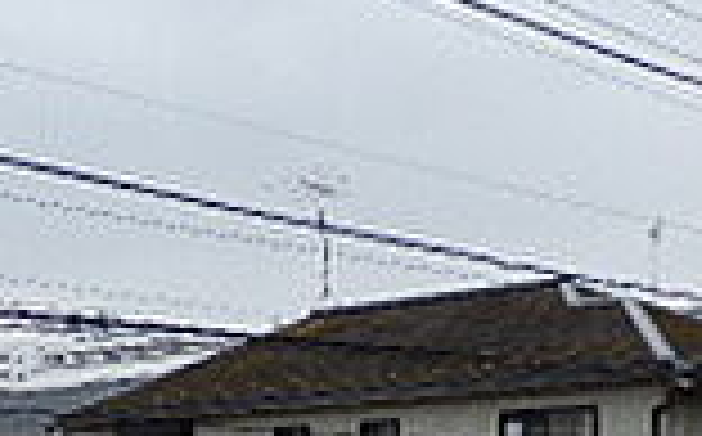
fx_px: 1662
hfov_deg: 23.8
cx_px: 396
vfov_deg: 14.4
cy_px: 562
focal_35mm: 87
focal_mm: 3.58
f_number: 2.8
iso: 100
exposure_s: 1/320
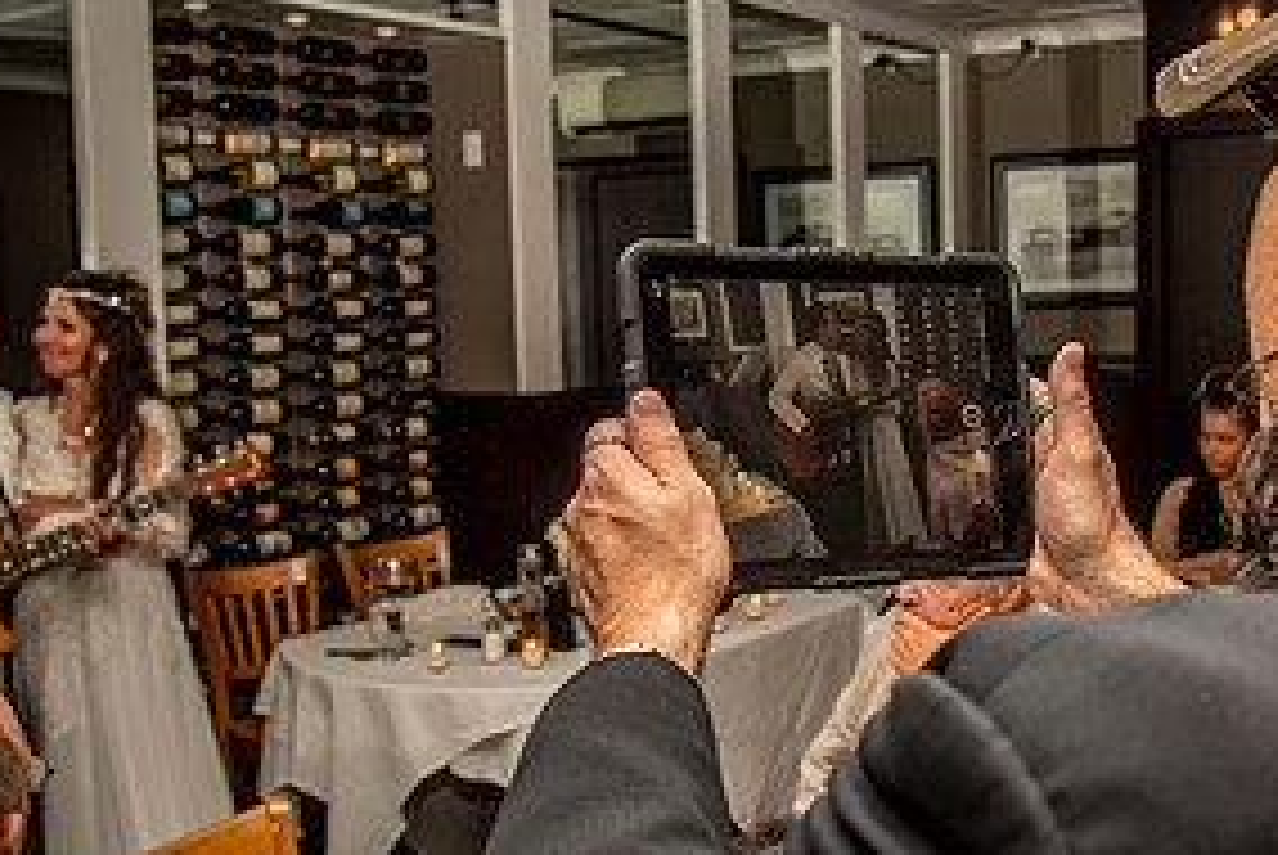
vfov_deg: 27.6
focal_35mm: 49
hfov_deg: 40.0
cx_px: 801
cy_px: 466
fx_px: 1741
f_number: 4.5
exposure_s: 1/200
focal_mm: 24
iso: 100
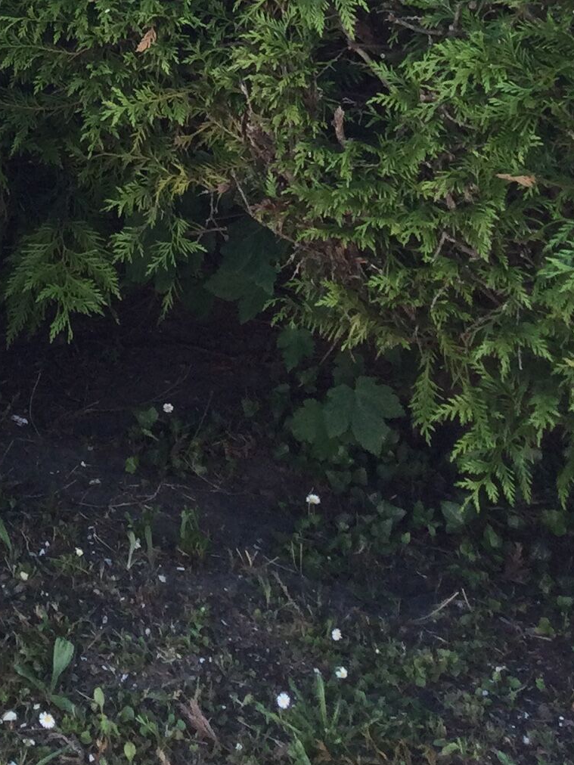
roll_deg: +0.1
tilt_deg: -5.9
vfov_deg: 17.4
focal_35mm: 100
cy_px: -424
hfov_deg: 14.0
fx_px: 2211
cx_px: -234
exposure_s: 1/100
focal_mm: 3.3
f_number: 2.4
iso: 25
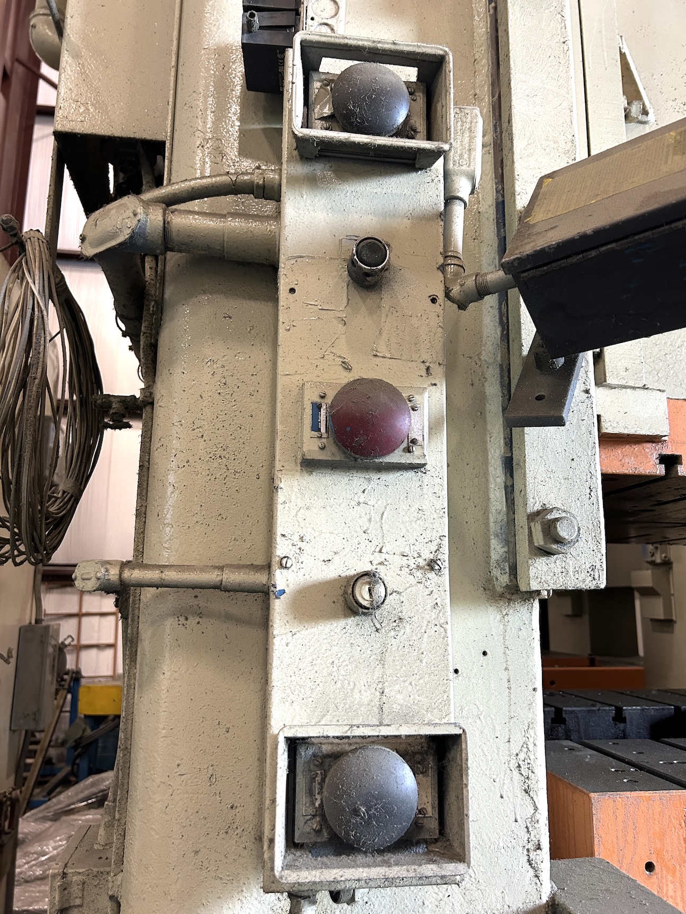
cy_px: 457
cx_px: 343
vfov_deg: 67.3
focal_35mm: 26
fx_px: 687
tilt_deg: +9.9
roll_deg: +0.5
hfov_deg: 53.1
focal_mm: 5.7
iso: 250
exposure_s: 1/60
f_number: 1.5
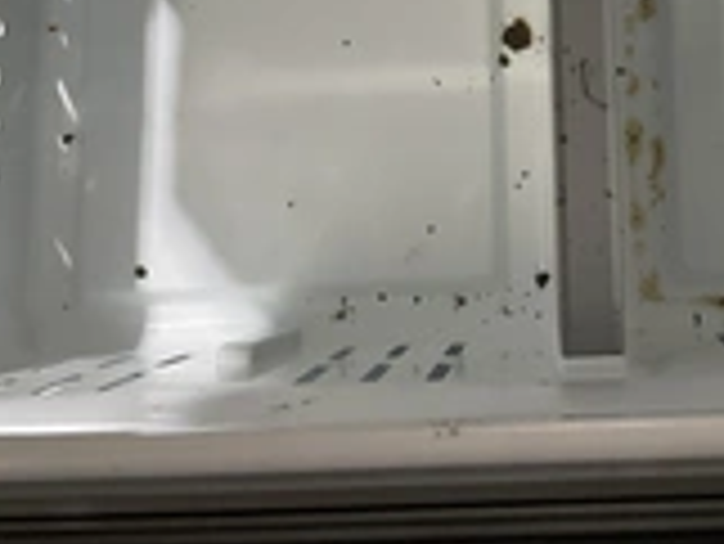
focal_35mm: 72
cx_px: 585
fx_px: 1507
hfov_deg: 26.5
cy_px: -94
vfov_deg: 19.4
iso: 100
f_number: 1.8
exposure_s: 1/60
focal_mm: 3
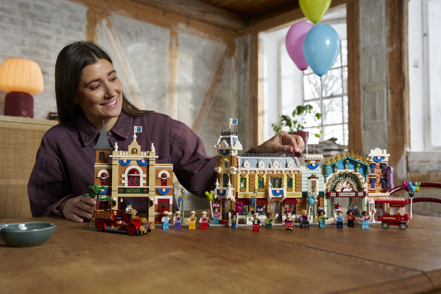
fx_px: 416
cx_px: 220
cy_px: 147
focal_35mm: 34
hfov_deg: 55.8
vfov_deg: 38.9
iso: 200
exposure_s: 1/50
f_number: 4
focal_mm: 34
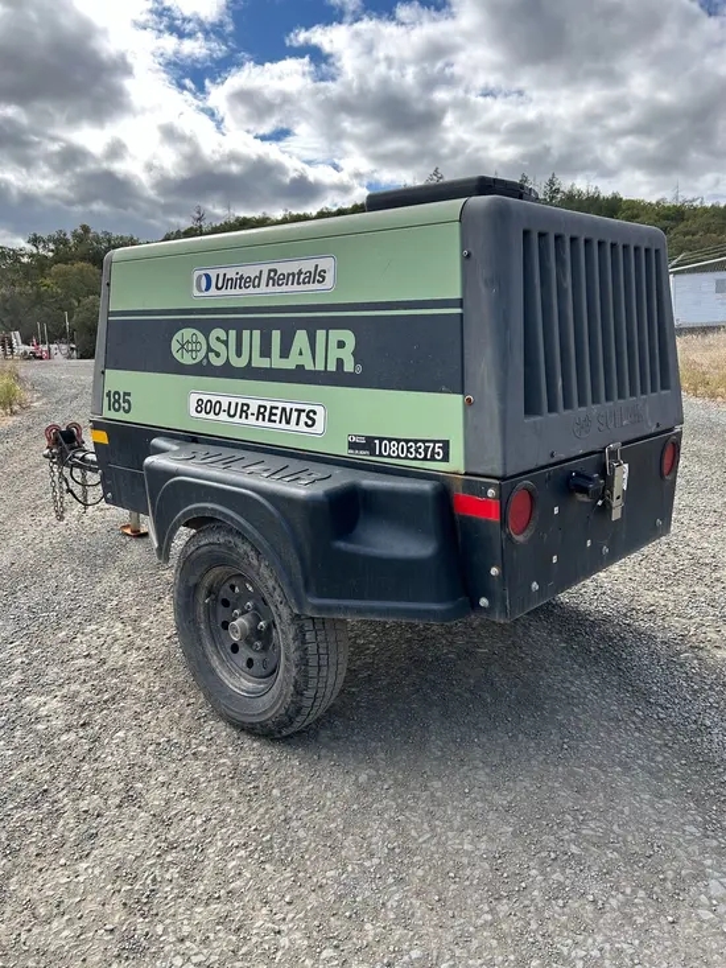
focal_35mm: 26
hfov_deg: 53.1
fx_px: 727
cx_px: 363
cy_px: 484
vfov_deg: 67.3
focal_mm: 5.7
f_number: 1.5
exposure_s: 1/2008
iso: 50
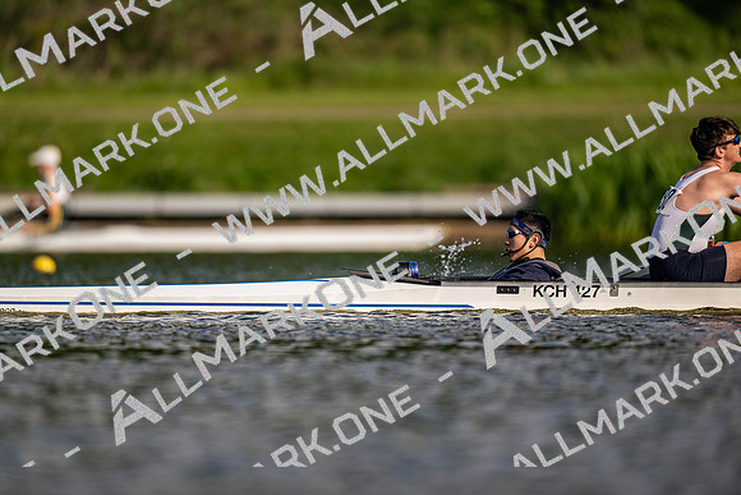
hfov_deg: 3.4
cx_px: 370
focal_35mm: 600
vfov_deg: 2.3
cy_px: 248
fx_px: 12352
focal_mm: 600
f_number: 4
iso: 220
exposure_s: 1/2500
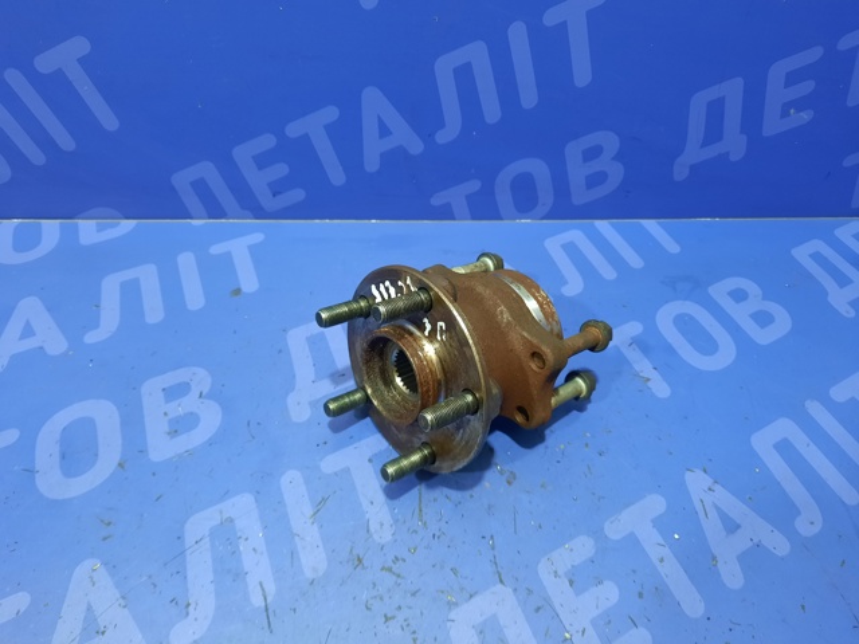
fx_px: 620
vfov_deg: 54.9
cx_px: 430
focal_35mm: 25
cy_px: 322
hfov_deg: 69.4
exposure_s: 1/25
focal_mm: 4.6
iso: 320
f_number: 2
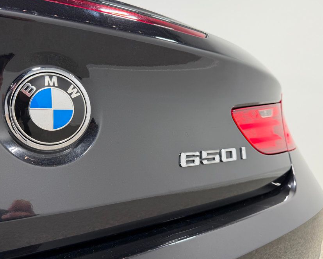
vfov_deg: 50.0
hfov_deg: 60.4
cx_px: 150
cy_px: 129
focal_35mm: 29
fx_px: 277
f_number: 1.78
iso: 100
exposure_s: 1/120
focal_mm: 6.76
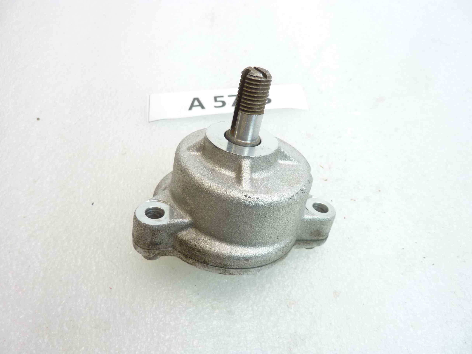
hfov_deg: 69.4
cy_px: 177
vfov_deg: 54.9
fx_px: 341
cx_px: 236
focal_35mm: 25
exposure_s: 1/15
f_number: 3.3
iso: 80
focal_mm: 4.1
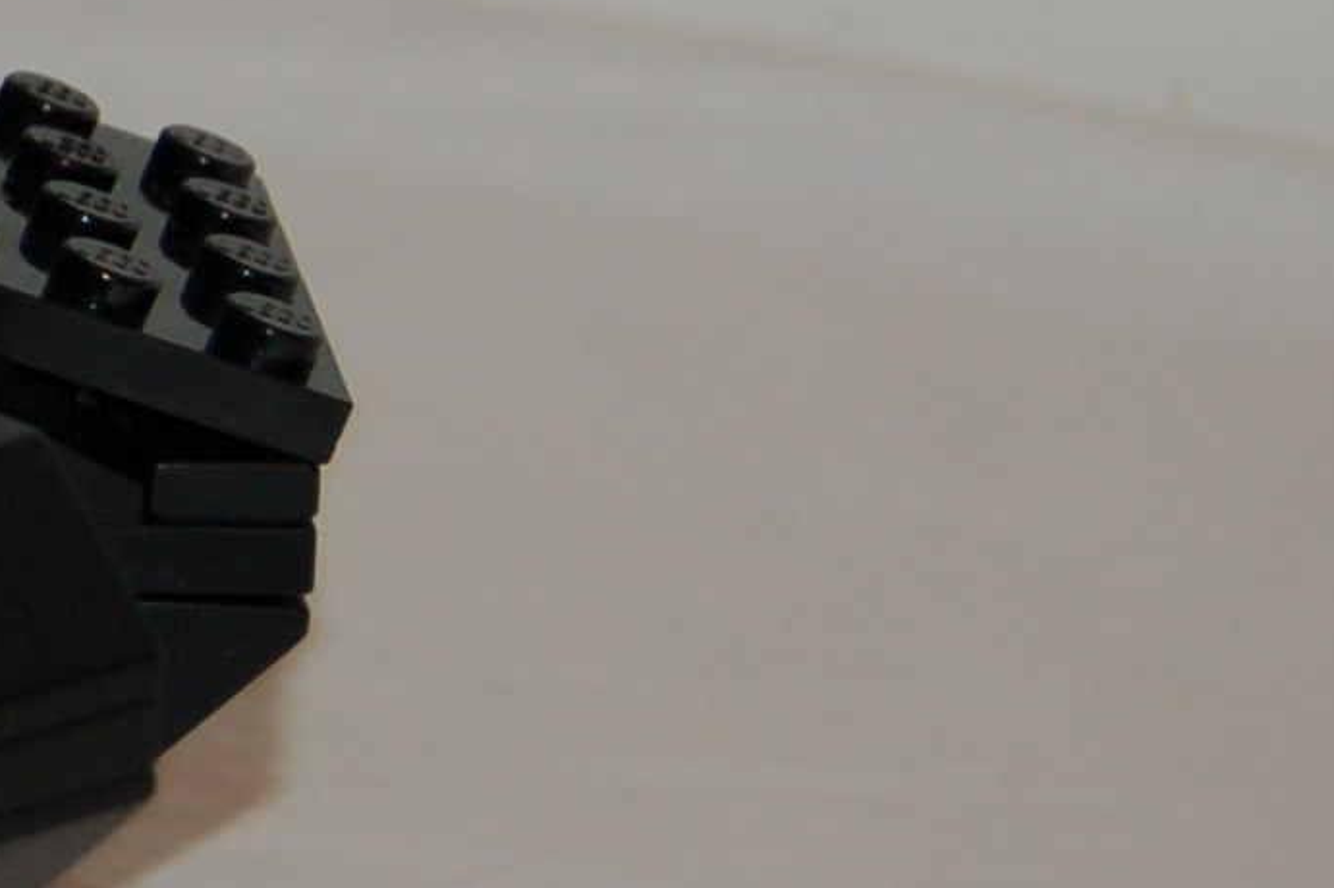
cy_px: -170
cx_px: -1463
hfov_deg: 7.5
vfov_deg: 5.2
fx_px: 9666
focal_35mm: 261
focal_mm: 40
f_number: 5
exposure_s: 1/60
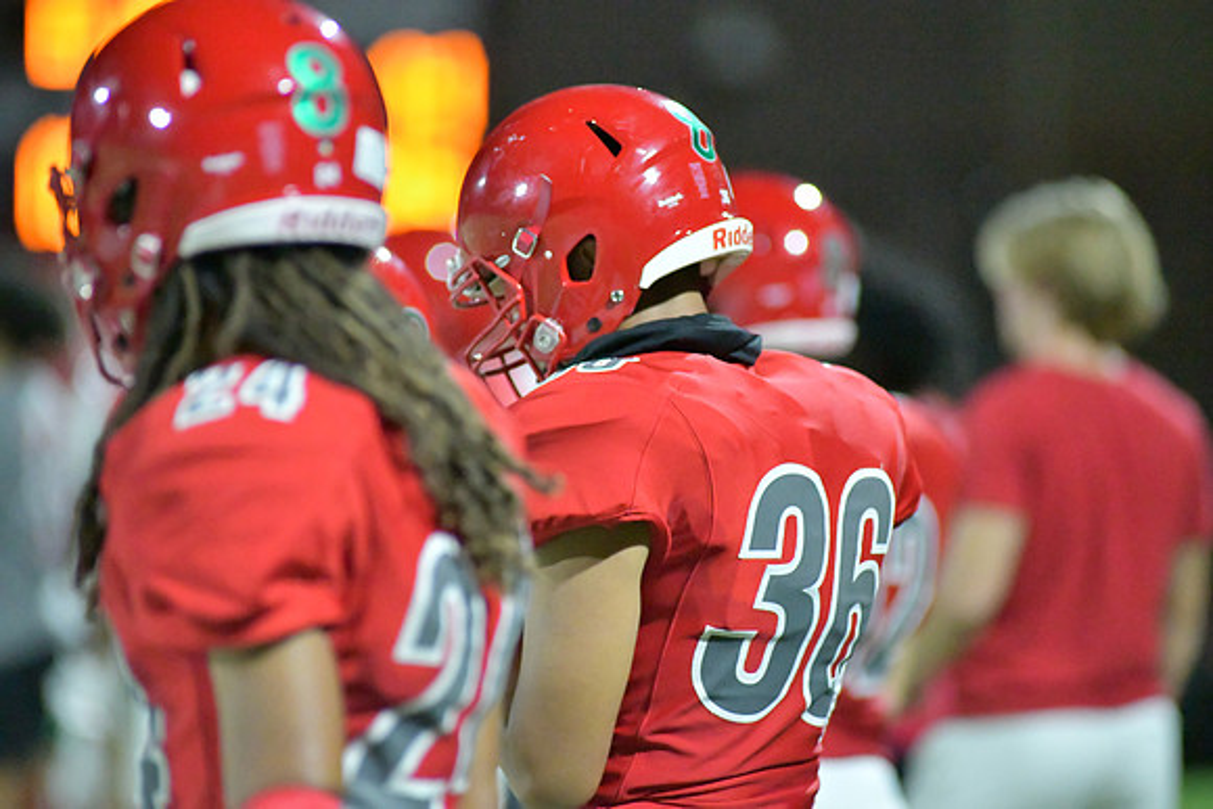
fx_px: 10110
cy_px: 404
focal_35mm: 300
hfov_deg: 6.9
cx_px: 606
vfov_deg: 4.6
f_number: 4
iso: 25600
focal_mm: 300
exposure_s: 1/1250
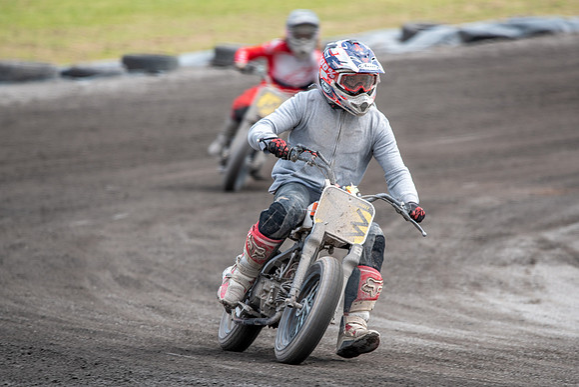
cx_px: 318
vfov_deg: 2.2
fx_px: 10033
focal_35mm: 624
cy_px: 228
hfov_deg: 3.3
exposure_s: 1/400
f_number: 7.1
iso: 200
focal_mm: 500
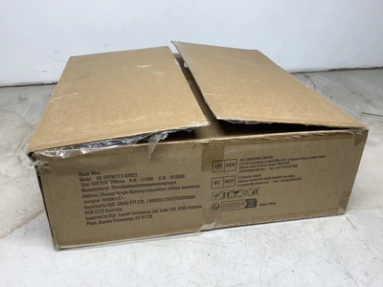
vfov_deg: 45.4
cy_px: 144
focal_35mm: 31
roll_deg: -1.9
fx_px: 343
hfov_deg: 58.4
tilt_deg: -29.0
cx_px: 192
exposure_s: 1/120
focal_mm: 3.3
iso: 40
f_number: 2.4
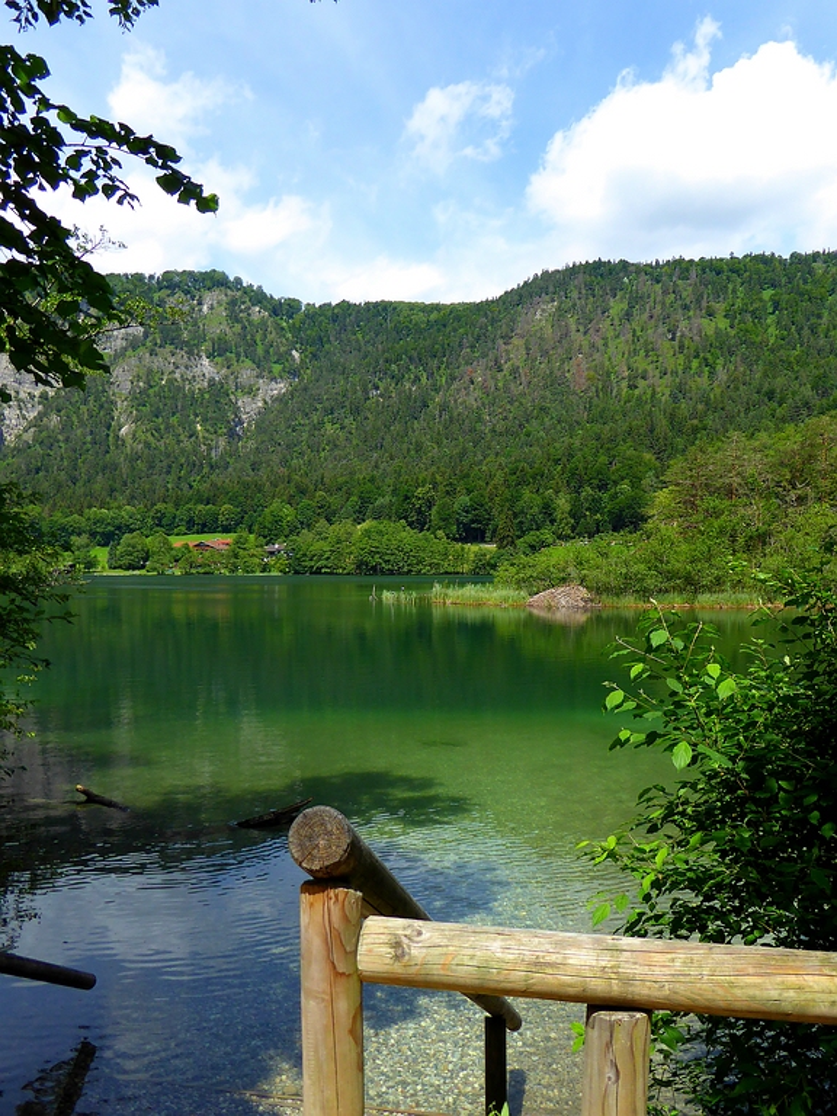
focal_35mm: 24
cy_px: 558
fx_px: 774
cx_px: 418
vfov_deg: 71.6
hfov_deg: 56.8
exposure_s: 1/640
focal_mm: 4.3
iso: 100
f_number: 3.3
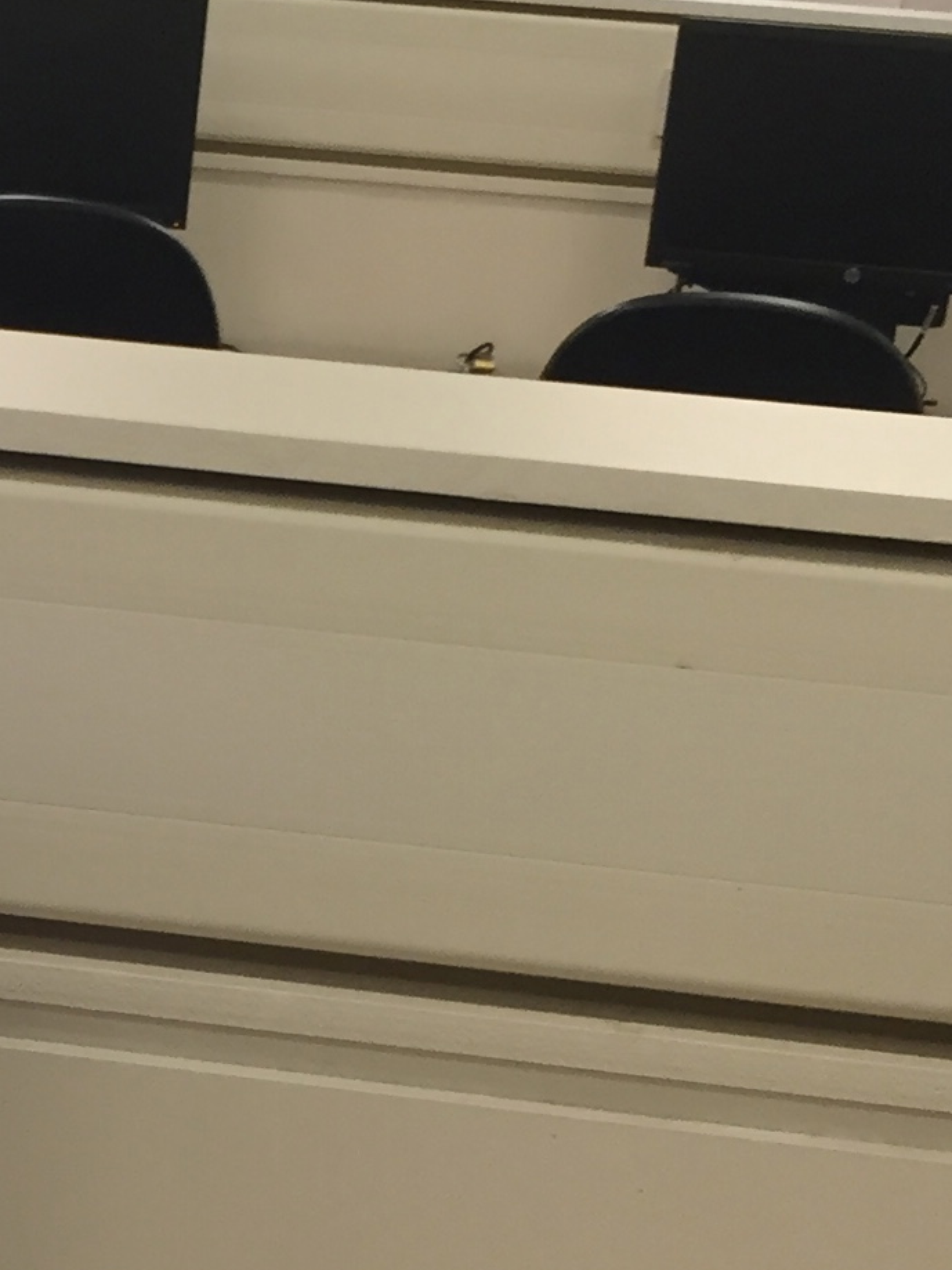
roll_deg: -4.1
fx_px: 3778
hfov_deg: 13.9
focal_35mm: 103
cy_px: 937
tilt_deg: -17.8
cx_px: -243
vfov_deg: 19.0
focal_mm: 4.15
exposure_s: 1/30
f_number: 2.2
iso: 64
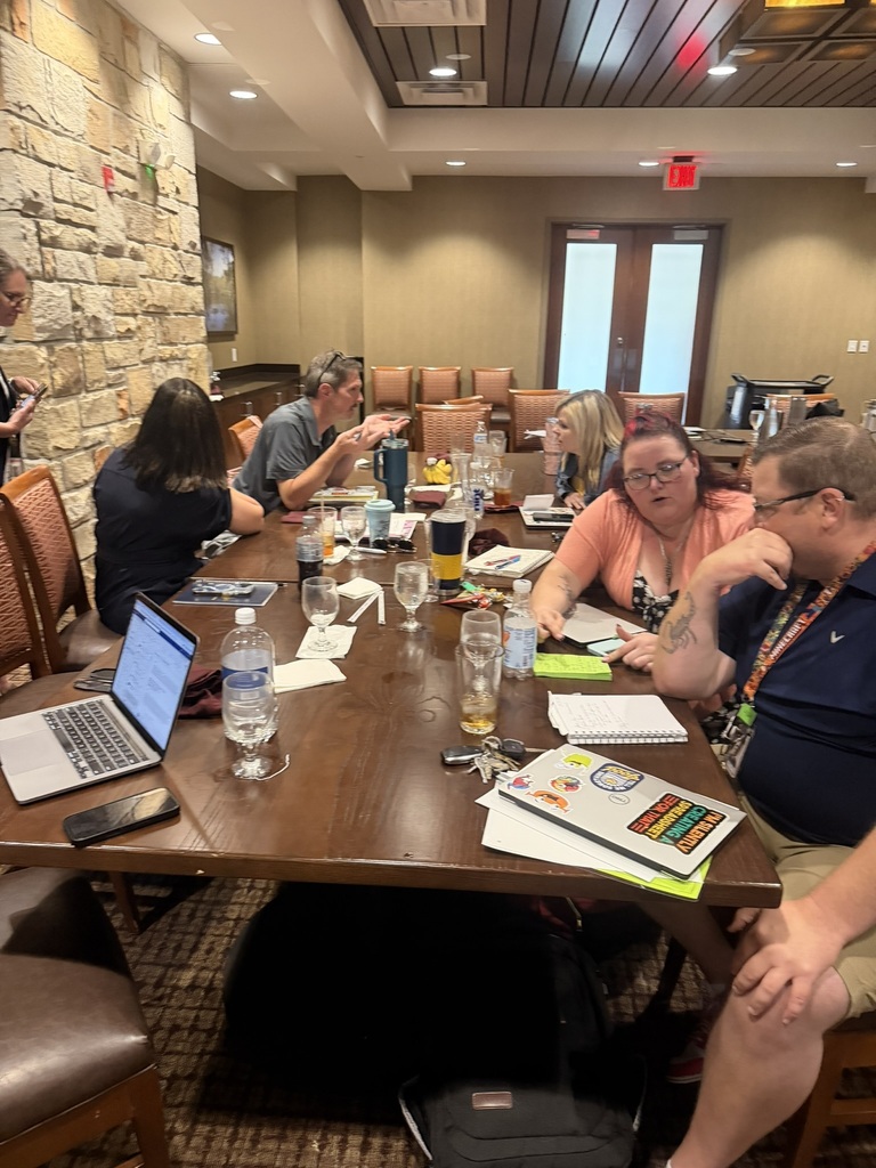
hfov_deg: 56.8
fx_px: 810
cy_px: 584
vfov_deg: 71.6
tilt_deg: -16.6
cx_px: 438
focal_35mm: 24
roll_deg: -1.5
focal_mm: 6.76
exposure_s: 1/43
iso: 800
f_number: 1.78
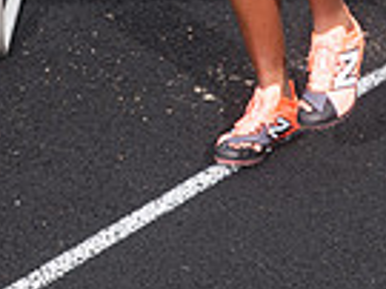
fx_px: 1716
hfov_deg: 12.8
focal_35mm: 154
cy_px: -318
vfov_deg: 9.0
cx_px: 200
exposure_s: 1/400
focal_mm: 48
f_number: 6.3
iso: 250
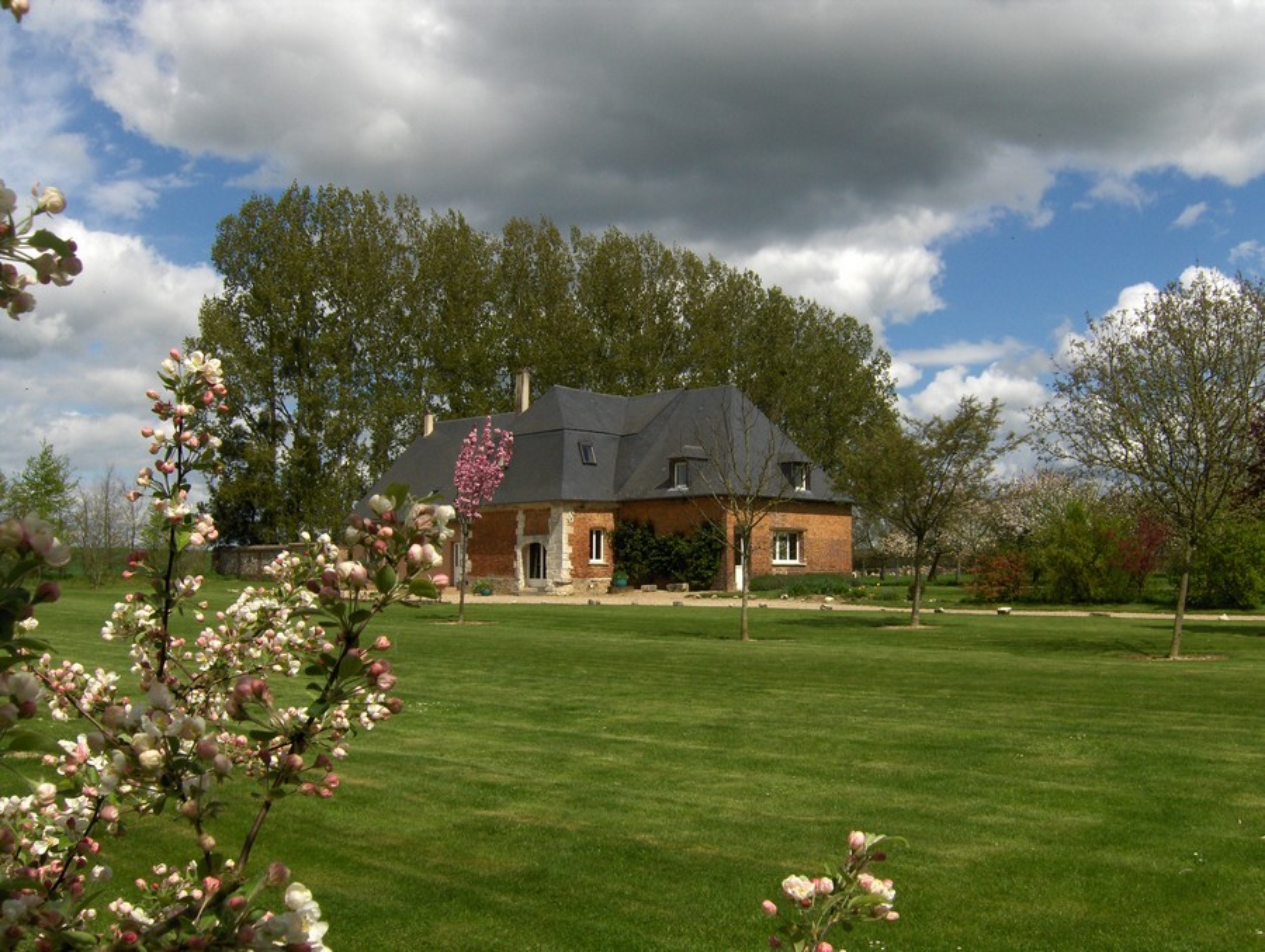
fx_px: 1280
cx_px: 632
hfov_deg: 52.6
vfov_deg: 40.8
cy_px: 476
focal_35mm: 35
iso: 100
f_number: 6.9
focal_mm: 7.5
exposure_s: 1/645
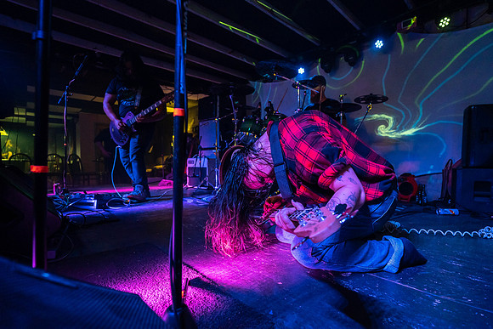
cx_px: 268
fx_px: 225
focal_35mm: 16
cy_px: 174
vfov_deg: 72.2
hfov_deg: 94.9
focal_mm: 14
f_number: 2.8
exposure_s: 1/250
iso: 1600
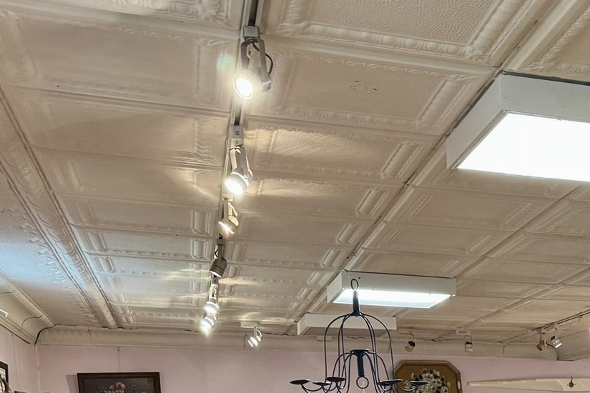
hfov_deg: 29.5
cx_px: 631
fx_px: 1016
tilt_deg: -6.0
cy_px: 527
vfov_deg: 19.9
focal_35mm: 62
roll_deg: +1.3
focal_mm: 6.76
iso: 250
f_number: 1.78
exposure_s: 1/60
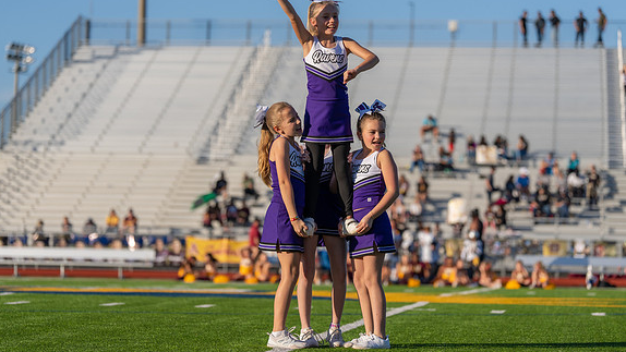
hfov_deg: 16.9
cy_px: 143
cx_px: 311
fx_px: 2108
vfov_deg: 9.5
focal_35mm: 127
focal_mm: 120
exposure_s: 1/2500
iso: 100
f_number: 2.8
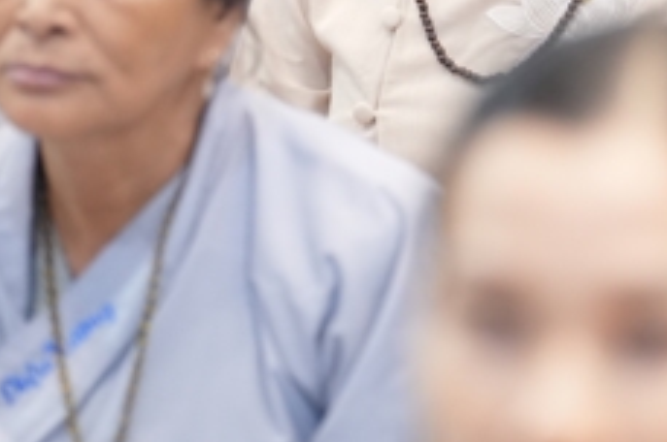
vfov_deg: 3.2
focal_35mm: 426
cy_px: -158
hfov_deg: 4.8
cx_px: 457
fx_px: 7882
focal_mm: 150
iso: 3200
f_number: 2.8
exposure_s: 1/160
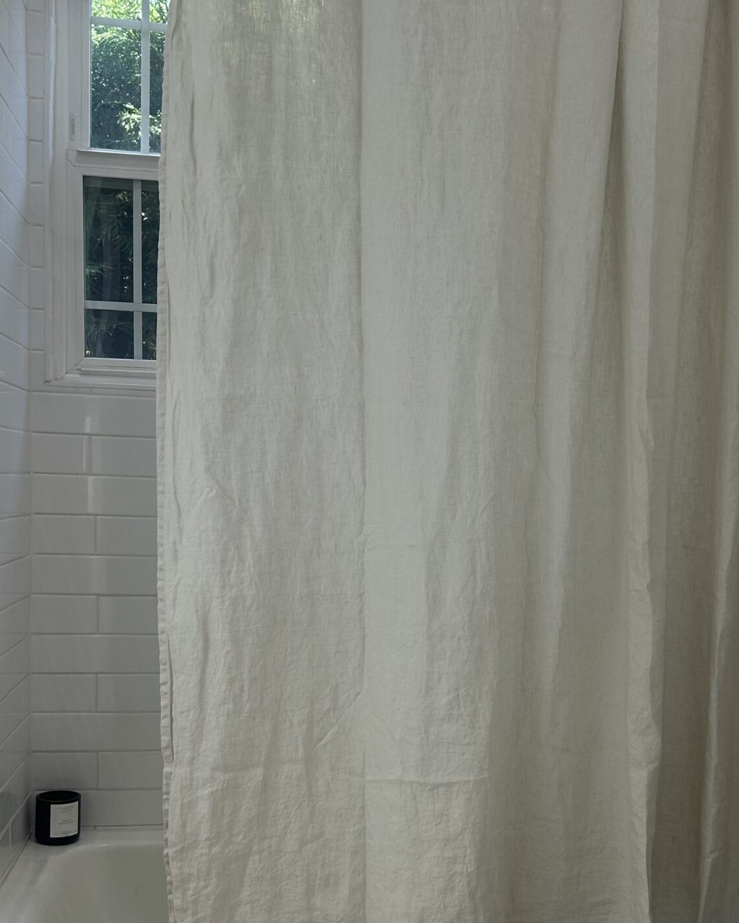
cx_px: 521
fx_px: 1257
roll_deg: -2.6
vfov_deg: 39.9
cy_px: 598
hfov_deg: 32.3
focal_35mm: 46
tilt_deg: -5.2
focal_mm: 5.7
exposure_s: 1/120
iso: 40
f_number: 1.5
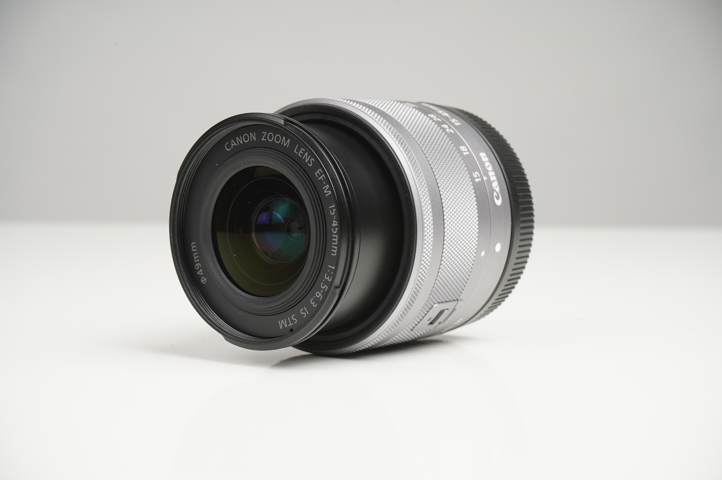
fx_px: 1403
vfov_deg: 19.4
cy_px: 240
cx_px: 361
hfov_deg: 28.9
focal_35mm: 70
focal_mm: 70
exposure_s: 1/160
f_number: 16
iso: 200
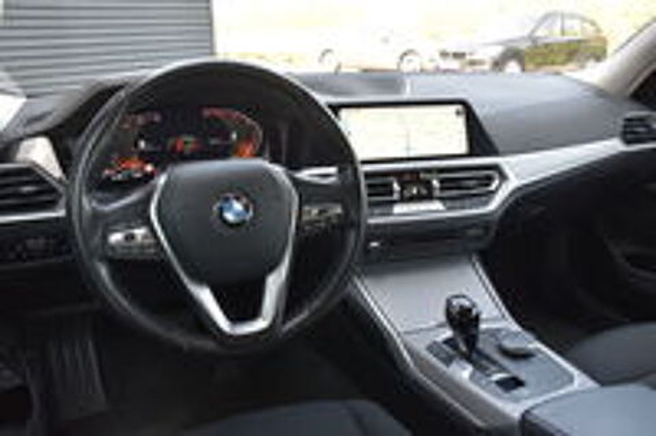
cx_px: 328
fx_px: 546
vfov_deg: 43.5
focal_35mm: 30
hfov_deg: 62.0
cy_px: 218
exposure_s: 1/80
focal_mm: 20
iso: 400
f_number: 4.5
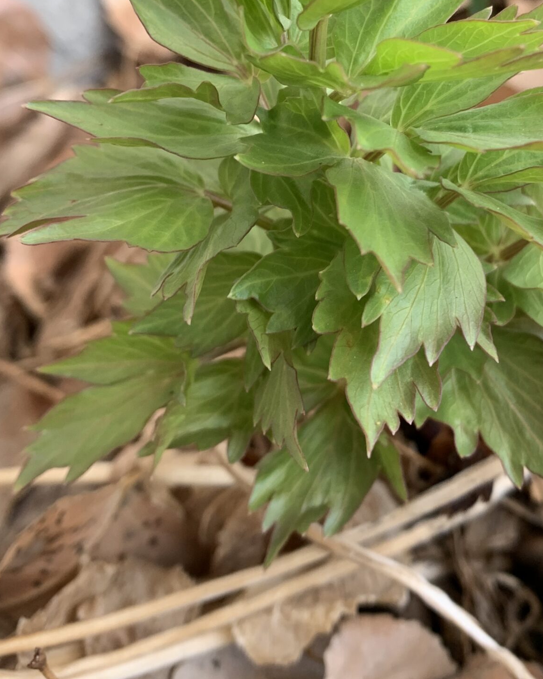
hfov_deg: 33.2
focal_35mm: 45
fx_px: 904
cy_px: 205
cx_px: 359
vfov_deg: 40.4
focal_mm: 4.25
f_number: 1.8
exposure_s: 1/121
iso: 64
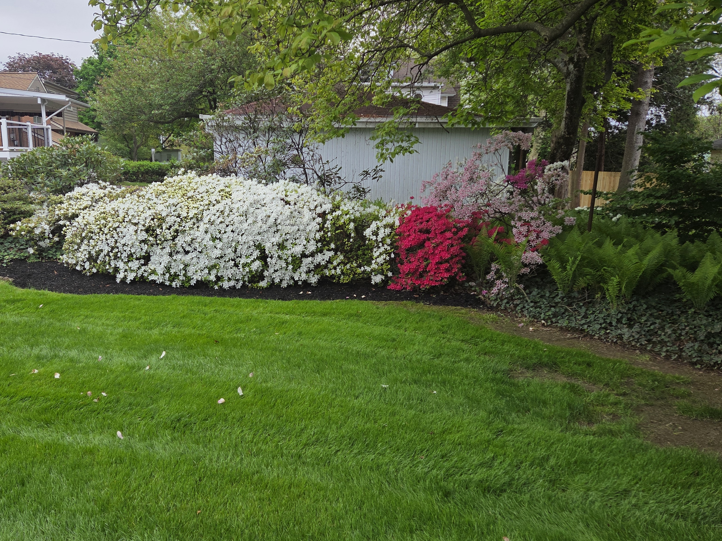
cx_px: 289
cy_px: 280
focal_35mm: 30
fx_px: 626
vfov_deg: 46.8
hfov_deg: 59.5
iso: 80
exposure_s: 1/1457
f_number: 1.8
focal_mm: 5.4
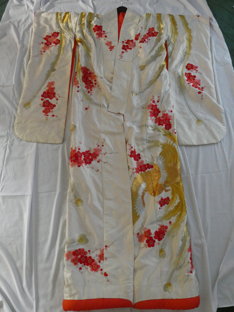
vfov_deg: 71.6
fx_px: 216
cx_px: 117
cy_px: 156
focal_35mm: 24
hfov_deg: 56.8
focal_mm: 4.3
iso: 1000
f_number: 3.3
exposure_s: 1/60
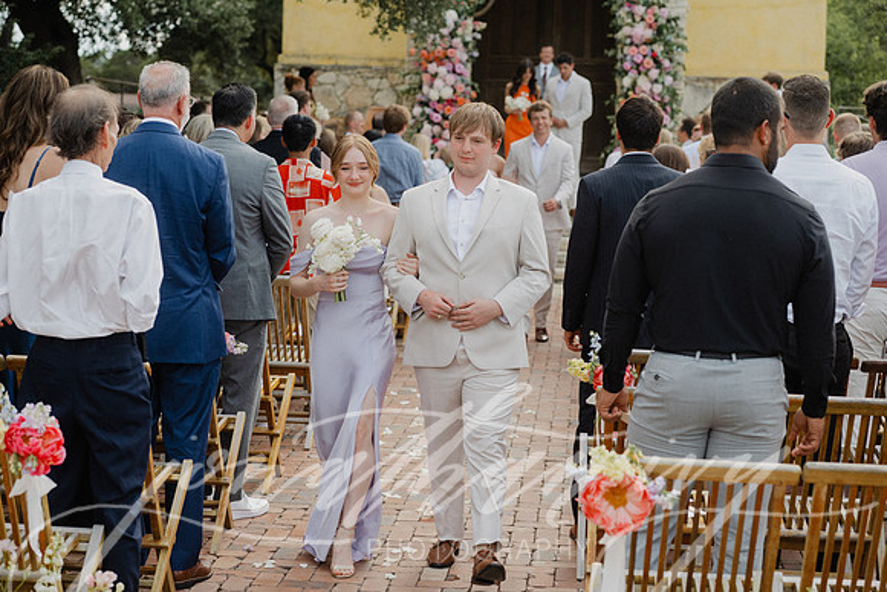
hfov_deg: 28.8
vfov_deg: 19.5
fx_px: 1725
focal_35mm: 70
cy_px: 296
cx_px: 444
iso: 360
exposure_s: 1/1000
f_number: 4.5
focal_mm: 70
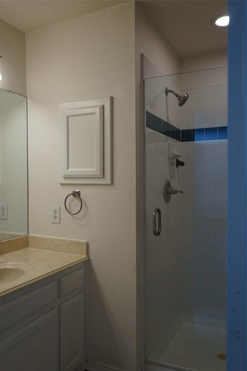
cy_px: 186
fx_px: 298
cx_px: 124
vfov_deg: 63.7
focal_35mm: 29
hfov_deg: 45.0
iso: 320
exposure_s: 1/160
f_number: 4
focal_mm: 29
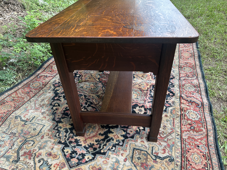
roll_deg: +2.7
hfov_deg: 71.6
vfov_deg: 56.8
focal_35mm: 24
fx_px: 157
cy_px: 85
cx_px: 114
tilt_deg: -40.2
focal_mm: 6.86
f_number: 1.78
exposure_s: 1/121
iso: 125
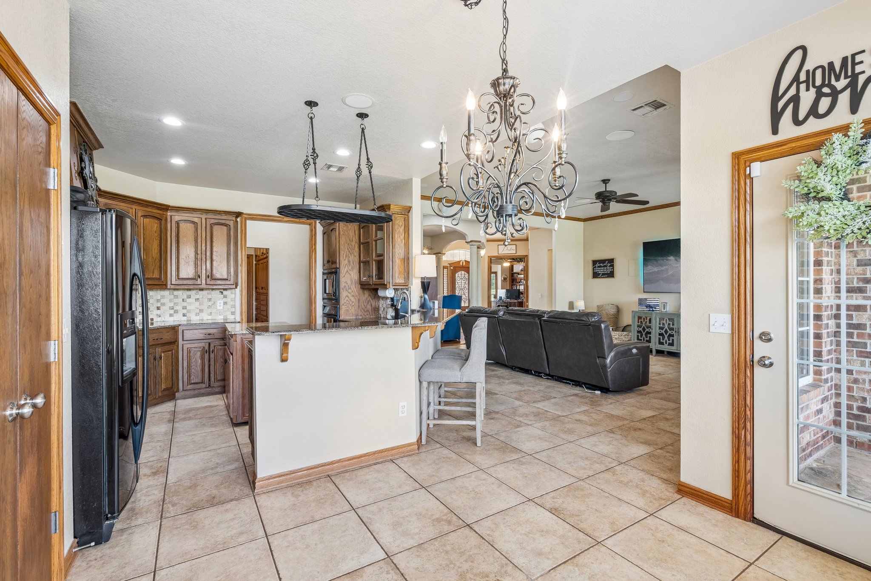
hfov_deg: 96.7
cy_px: 290
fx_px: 387
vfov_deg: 73.7
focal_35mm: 16
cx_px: 436
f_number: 8
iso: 200
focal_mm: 16
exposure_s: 1/13
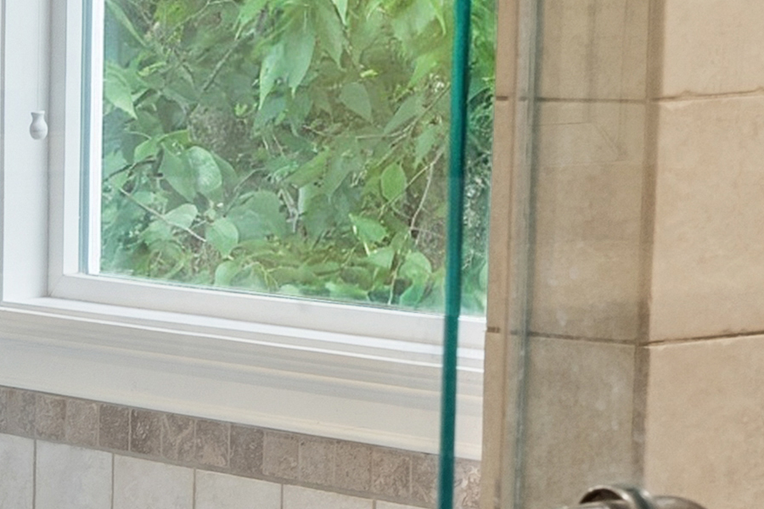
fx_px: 3395
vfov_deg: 8.5
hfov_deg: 12.0
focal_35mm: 160
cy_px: 580
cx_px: -536
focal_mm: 24
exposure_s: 1/4
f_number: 9
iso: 100
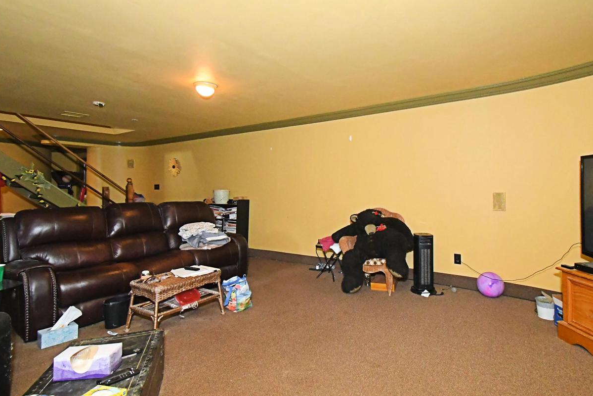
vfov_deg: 67.3
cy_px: 186
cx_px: 333
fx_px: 296
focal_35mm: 18
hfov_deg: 89.6
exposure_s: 1/250
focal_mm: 10
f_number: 6.3
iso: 8000
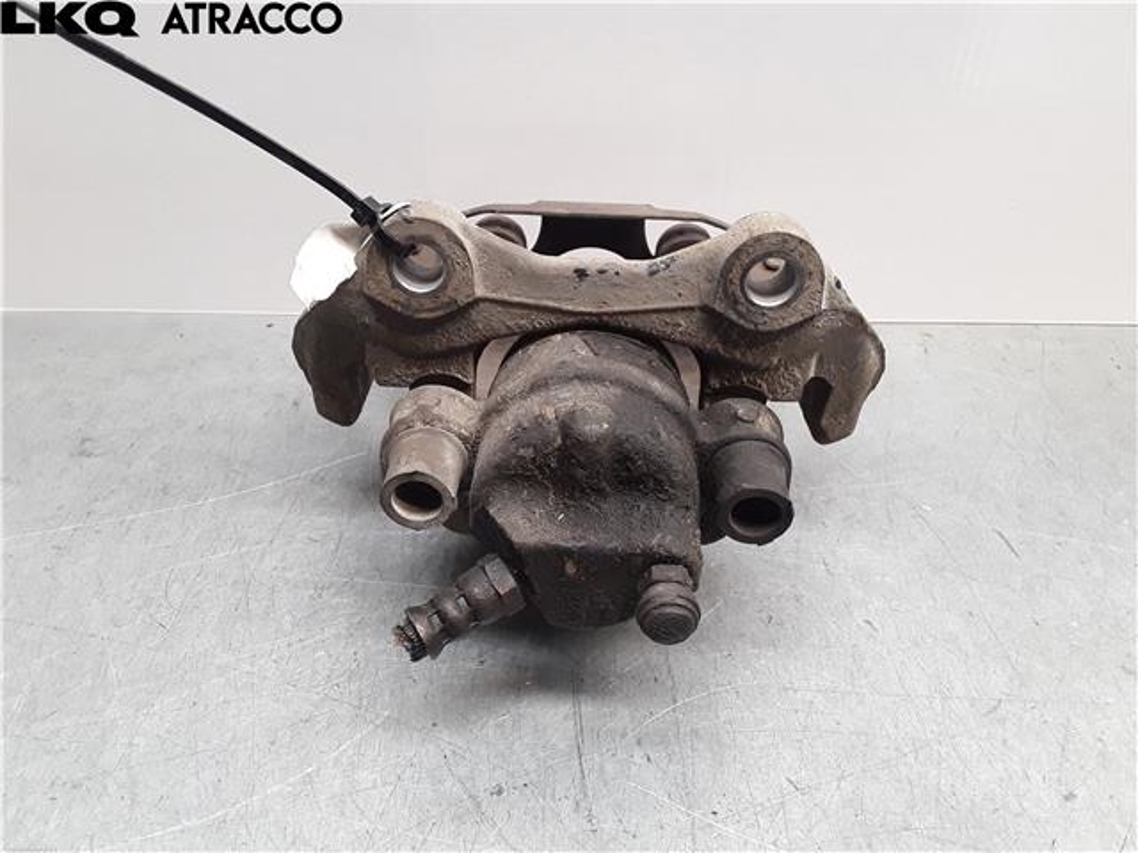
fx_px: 920
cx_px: 569
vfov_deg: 49.7
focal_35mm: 28
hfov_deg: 63.4
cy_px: 426
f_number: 1.9
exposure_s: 1/50
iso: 64
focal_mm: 2.91
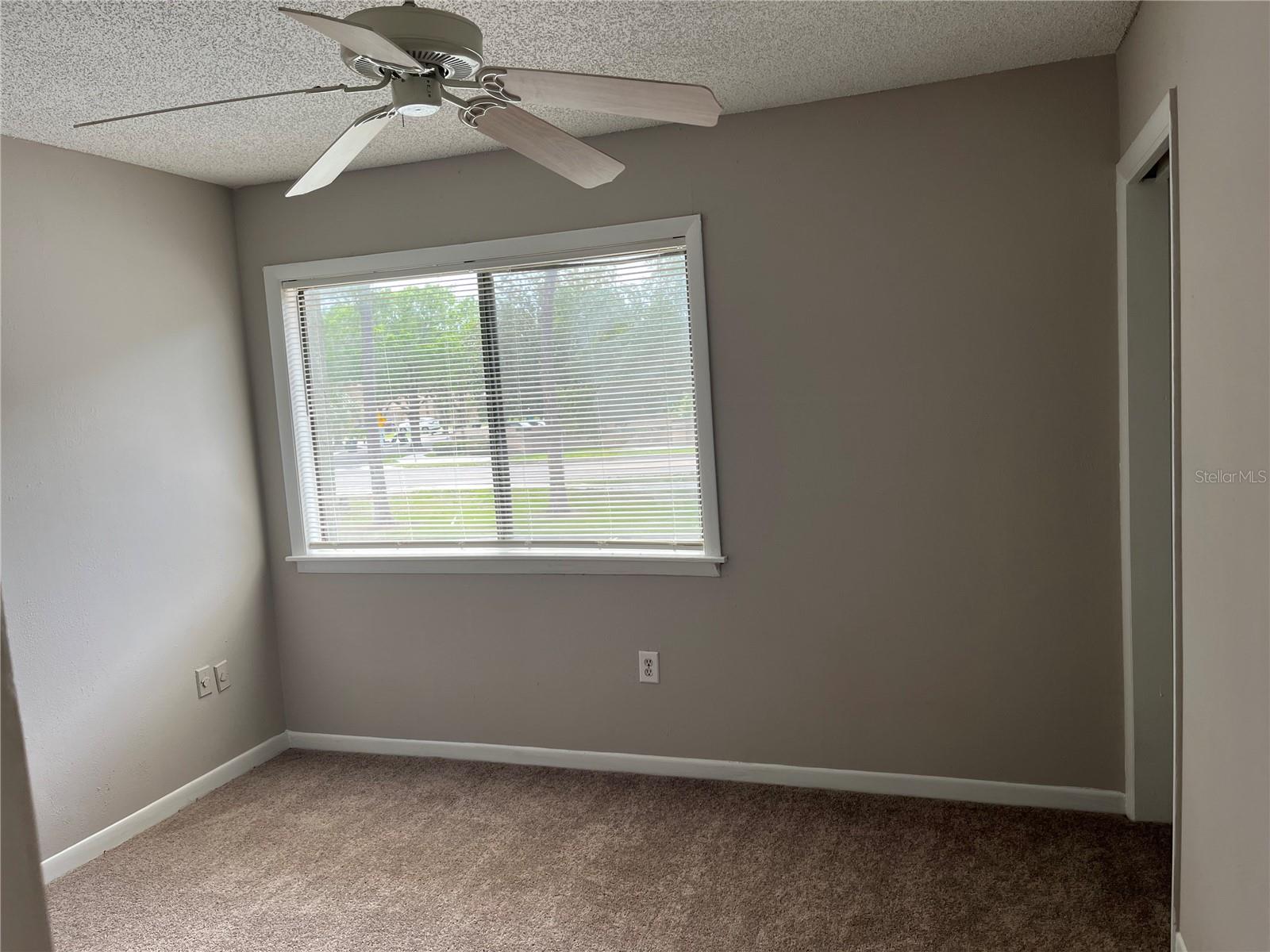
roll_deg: +4.3
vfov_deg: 53.1
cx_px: 635
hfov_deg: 67.3
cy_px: 476
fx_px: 954
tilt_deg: -5.7
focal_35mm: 26
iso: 40
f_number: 1.6
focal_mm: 5.1
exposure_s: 1/252
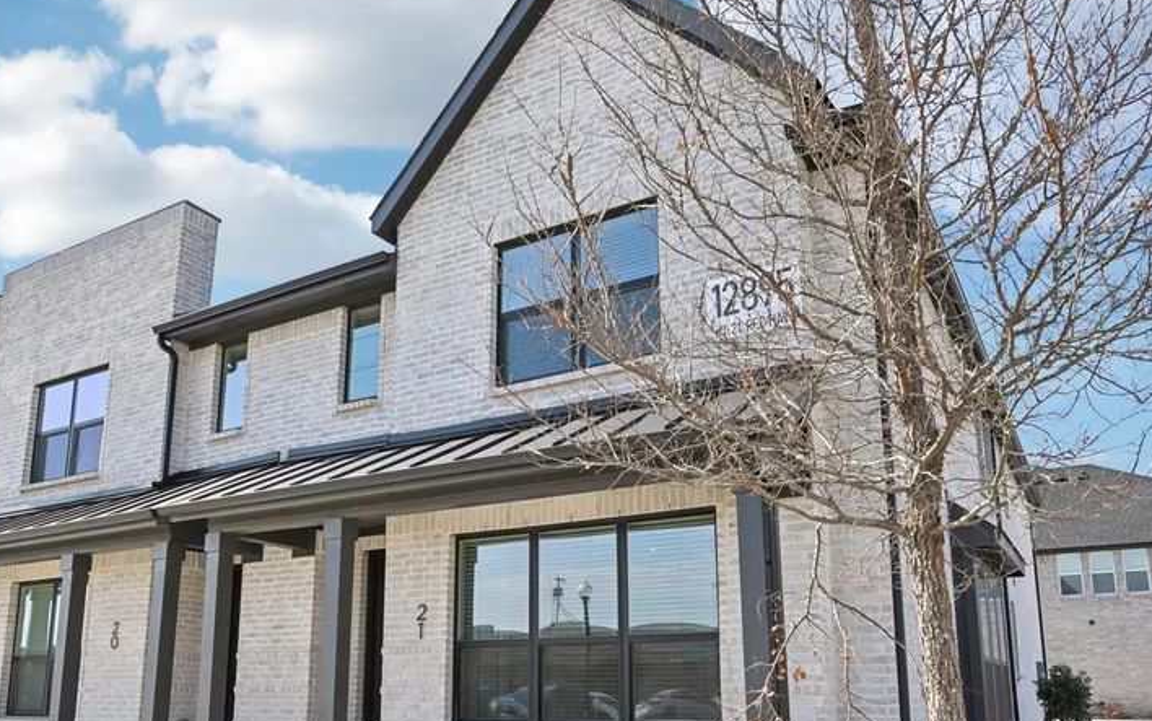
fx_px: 879
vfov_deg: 43.7
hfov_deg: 66.4
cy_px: 505
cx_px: 553
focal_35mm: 28
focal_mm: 19
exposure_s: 1/1000
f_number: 8
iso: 400
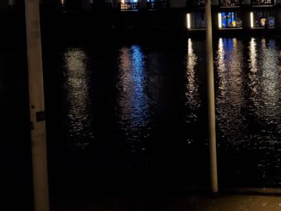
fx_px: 487
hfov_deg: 29.3
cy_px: 8
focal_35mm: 60
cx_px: 301
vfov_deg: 23.6
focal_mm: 4.3
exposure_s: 1/50
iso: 320
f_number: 1.5
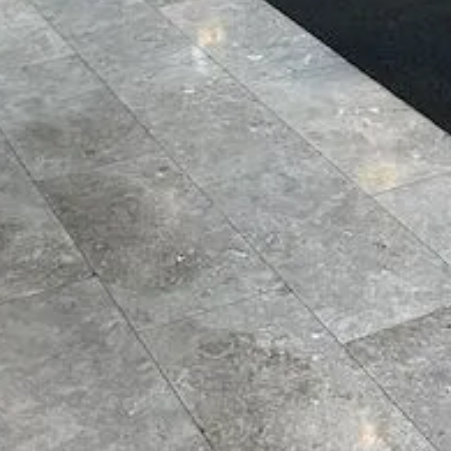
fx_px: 1282
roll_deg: +0.2
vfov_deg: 16.3
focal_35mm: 87
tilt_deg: -4.8
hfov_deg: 19.9
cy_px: -398
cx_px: 257
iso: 250
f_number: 1.78
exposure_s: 1/110
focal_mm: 6.86
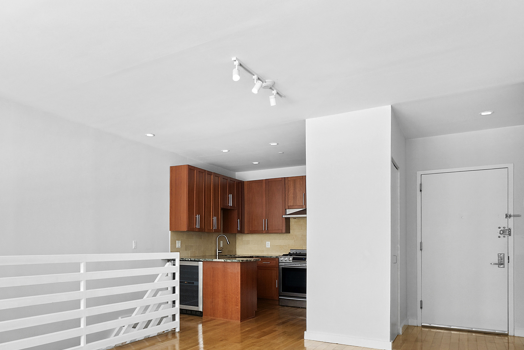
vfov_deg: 45.7
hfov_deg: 61.8
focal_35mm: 28
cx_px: 132
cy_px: 236
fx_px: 408
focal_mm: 16
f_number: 14
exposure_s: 1/5
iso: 800
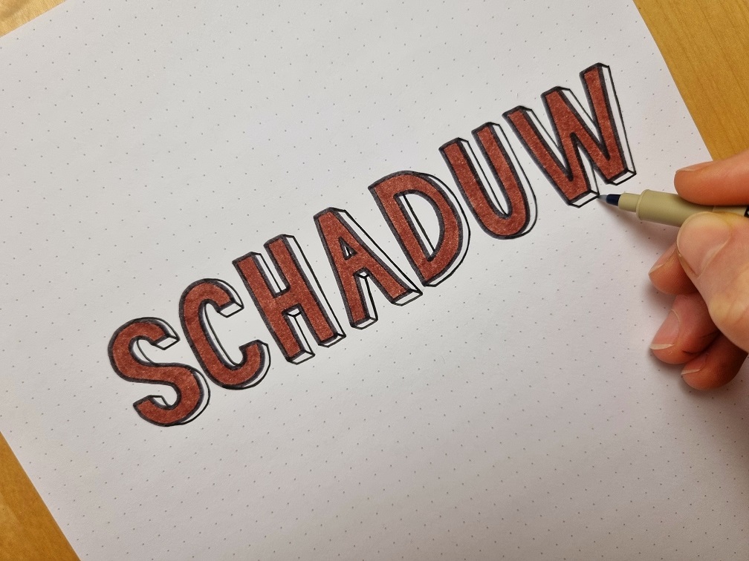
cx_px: 374
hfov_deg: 67.3
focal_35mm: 26
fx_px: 563
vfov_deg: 53.1
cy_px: 280
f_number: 1.8
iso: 250
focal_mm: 5.4
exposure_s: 1/100
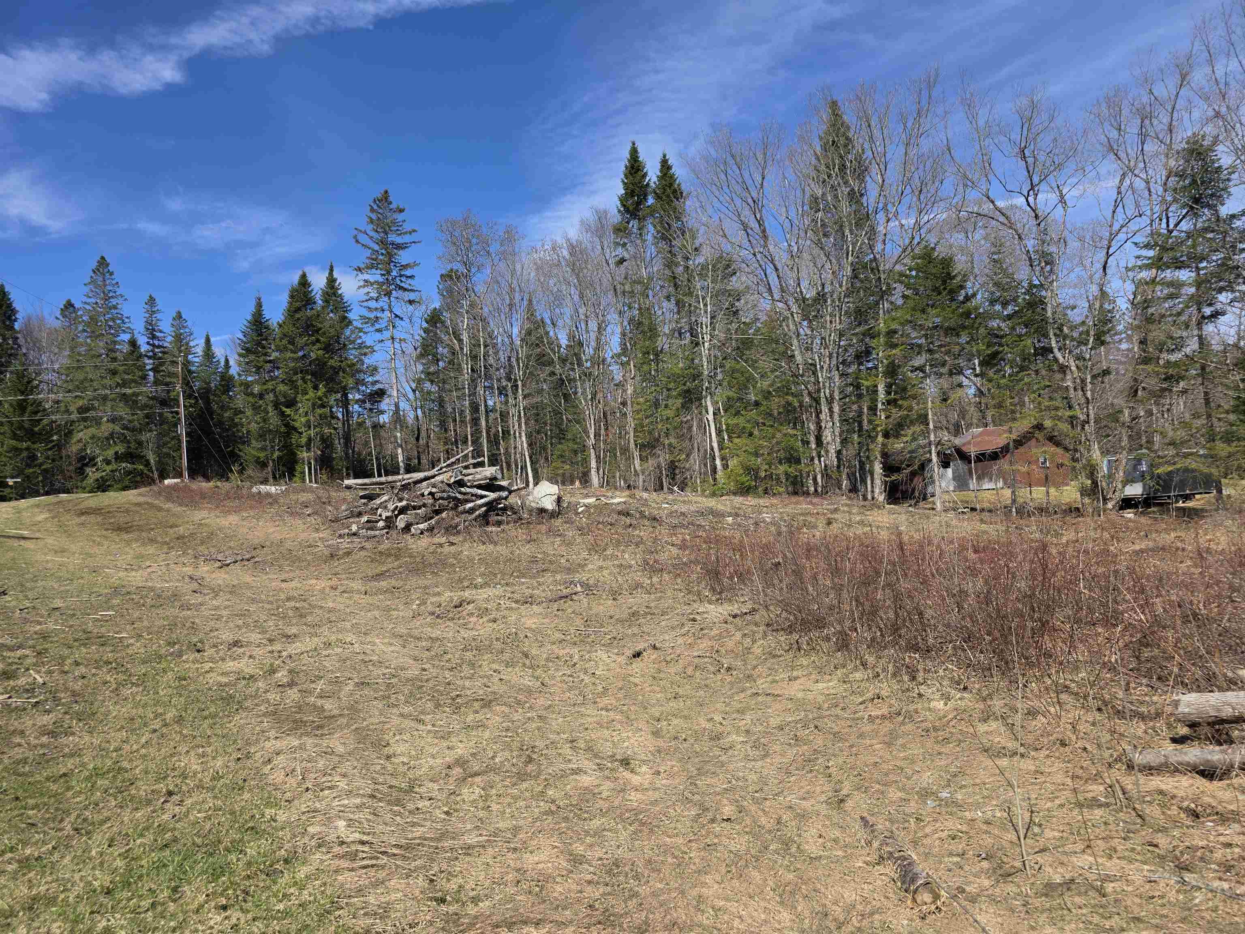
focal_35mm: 23
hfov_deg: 73.9
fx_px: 827
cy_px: 467
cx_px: 622
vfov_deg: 58.9
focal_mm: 6.3
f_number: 1.7
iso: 80
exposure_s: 1/5296
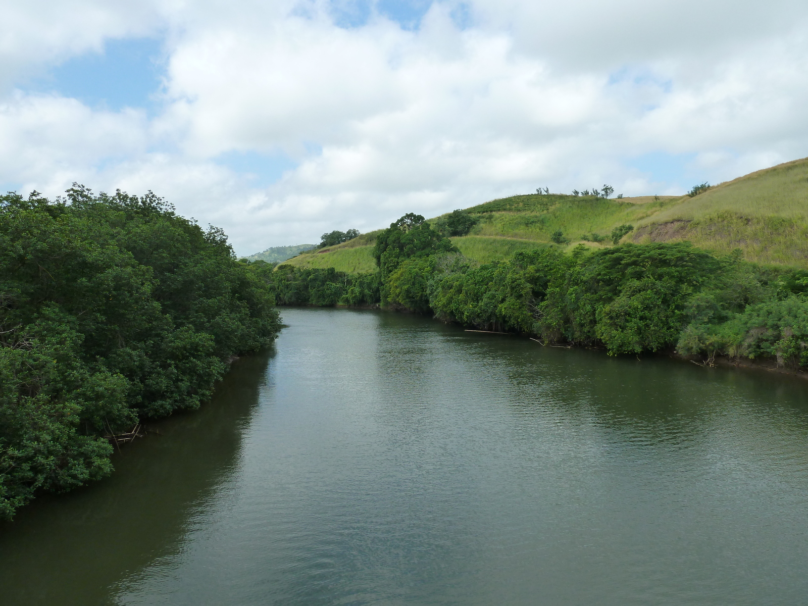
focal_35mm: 25
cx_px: 404
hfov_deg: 69.4
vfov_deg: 54.9
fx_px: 584
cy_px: 303
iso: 125
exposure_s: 1/400
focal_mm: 4.1
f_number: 4
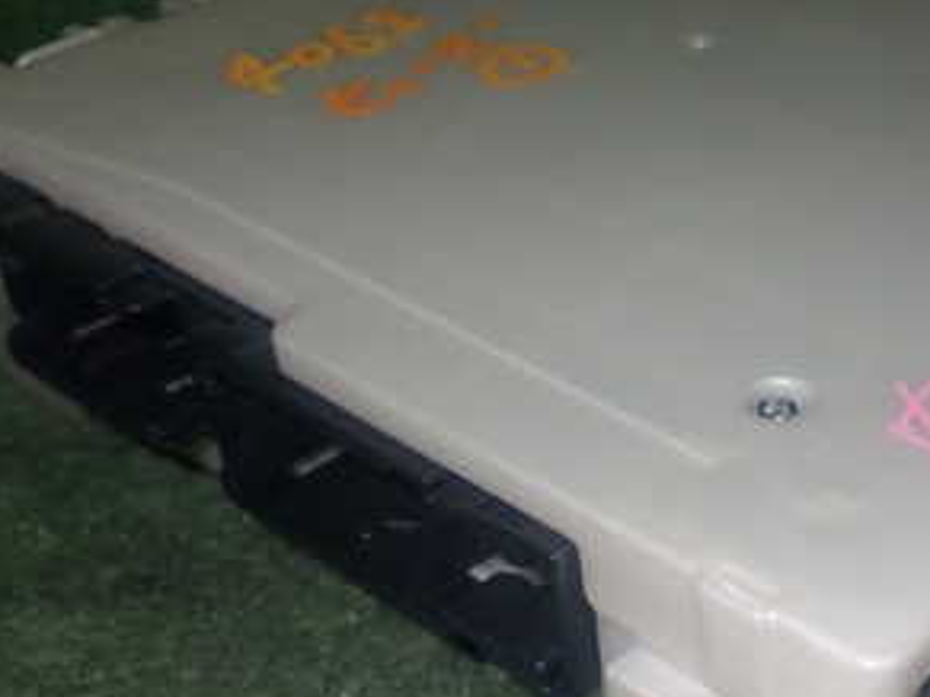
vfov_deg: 22.0
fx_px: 1772
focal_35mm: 66
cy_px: 537
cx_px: 741
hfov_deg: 28.8
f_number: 7.1
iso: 200
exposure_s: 1/30
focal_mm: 5.79
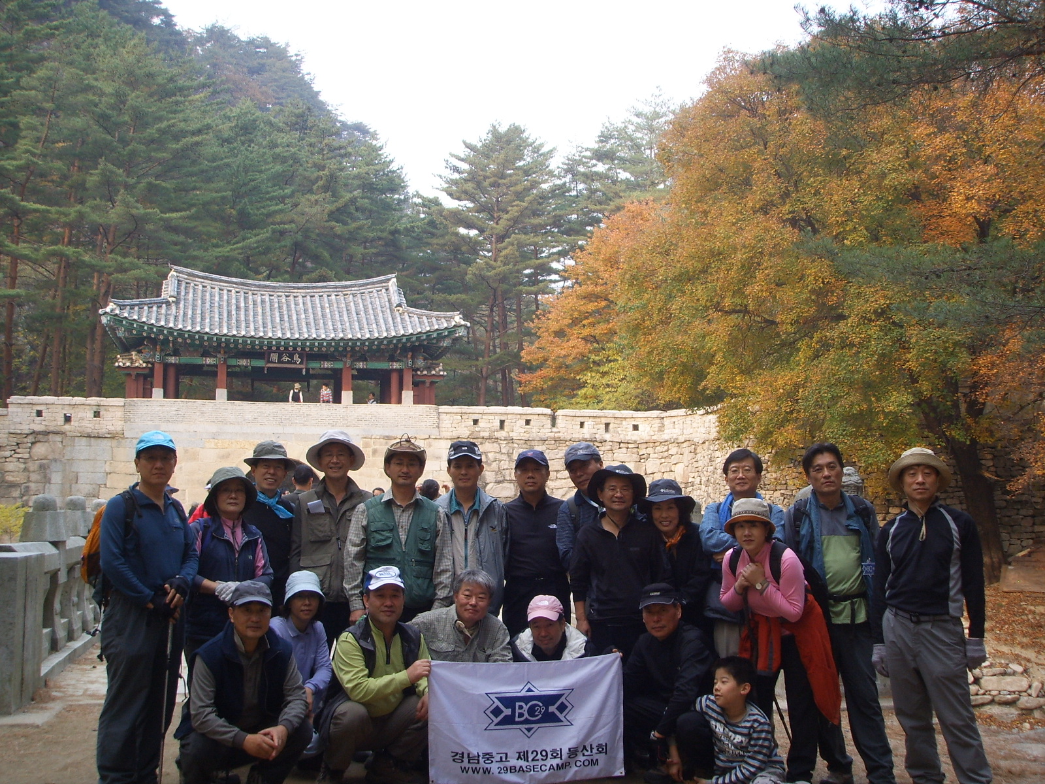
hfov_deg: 42.1
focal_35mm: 45
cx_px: 522
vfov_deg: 32.2
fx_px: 1358
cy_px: 392
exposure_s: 1/90
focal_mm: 7.7
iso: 63
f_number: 3.7
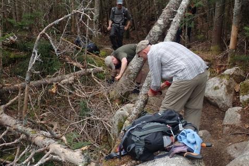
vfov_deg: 30.5
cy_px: 72
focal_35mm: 44
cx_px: 130
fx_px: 304
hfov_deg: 44.5
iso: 100
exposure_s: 1/125
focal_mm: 7.34
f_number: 4
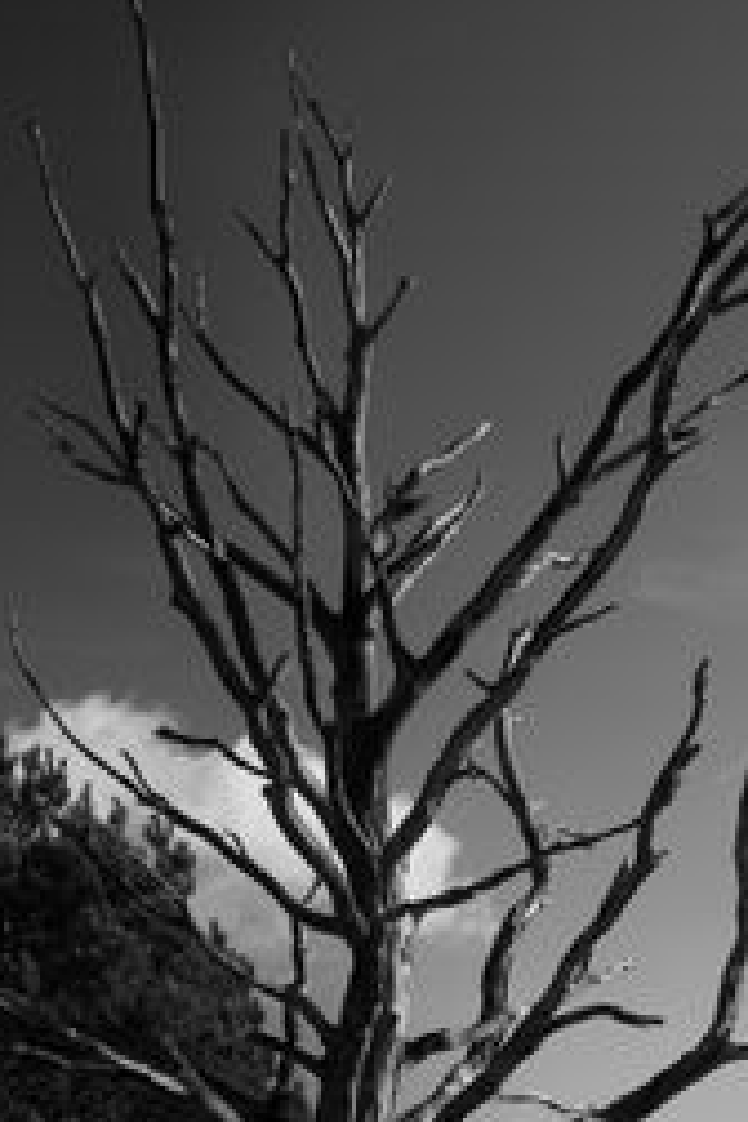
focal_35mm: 71
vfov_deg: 28.1
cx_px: 336
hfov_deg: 19.2
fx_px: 2213
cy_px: 806
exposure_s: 1/1250
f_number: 4
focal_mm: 35
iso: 50
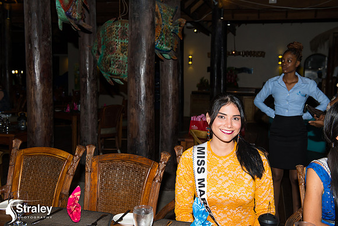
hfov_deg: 46.4
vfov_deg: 31.9
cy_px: 113
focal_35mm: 42
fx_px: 394
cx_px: 169
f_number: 5.6
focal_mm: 42
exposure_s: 1/100
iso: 400
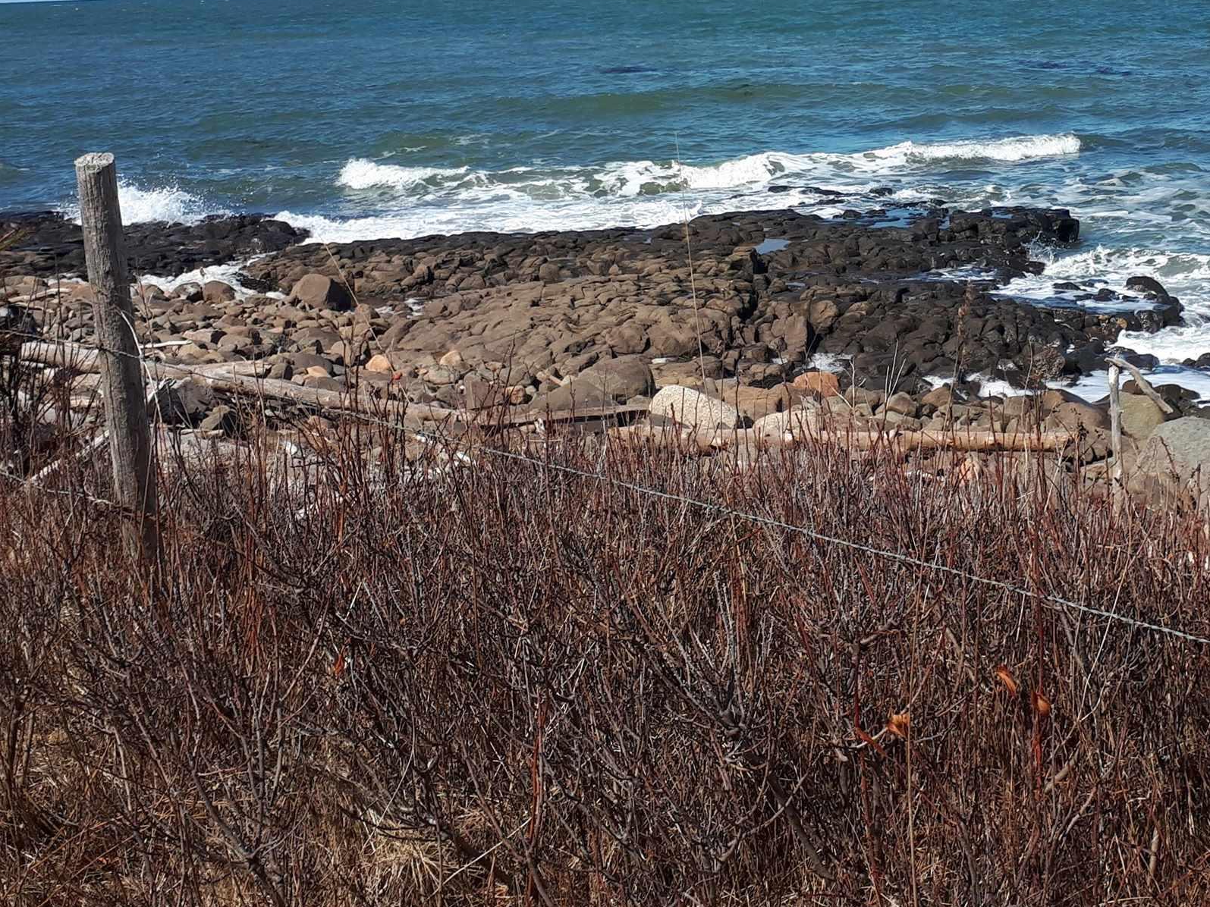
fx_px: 1818
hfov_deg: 36.2
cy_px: 133
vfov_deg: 27.3
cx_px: 873
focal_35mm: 52
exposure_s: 1/1672
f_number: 1.9
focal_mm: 3.6
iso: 40
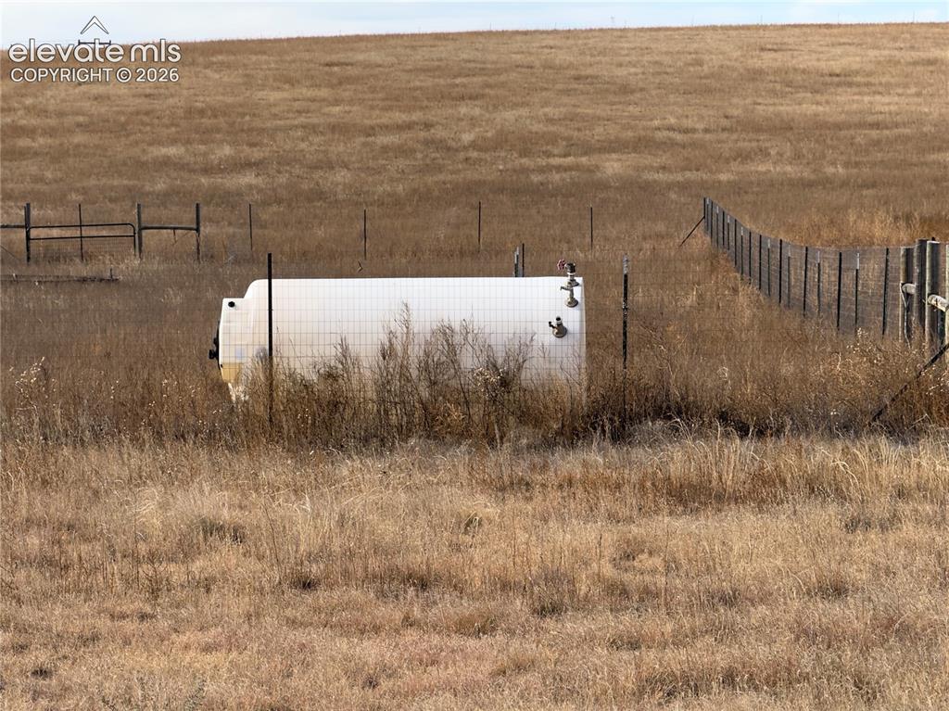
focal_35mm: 120
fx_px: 3288
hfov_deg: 16.4
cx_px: 474
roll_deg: -1.0
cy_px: 356
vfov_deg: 12.3
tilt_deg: -4.5
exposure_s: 1/1148
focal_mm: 15.66
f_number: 2.8
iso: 50
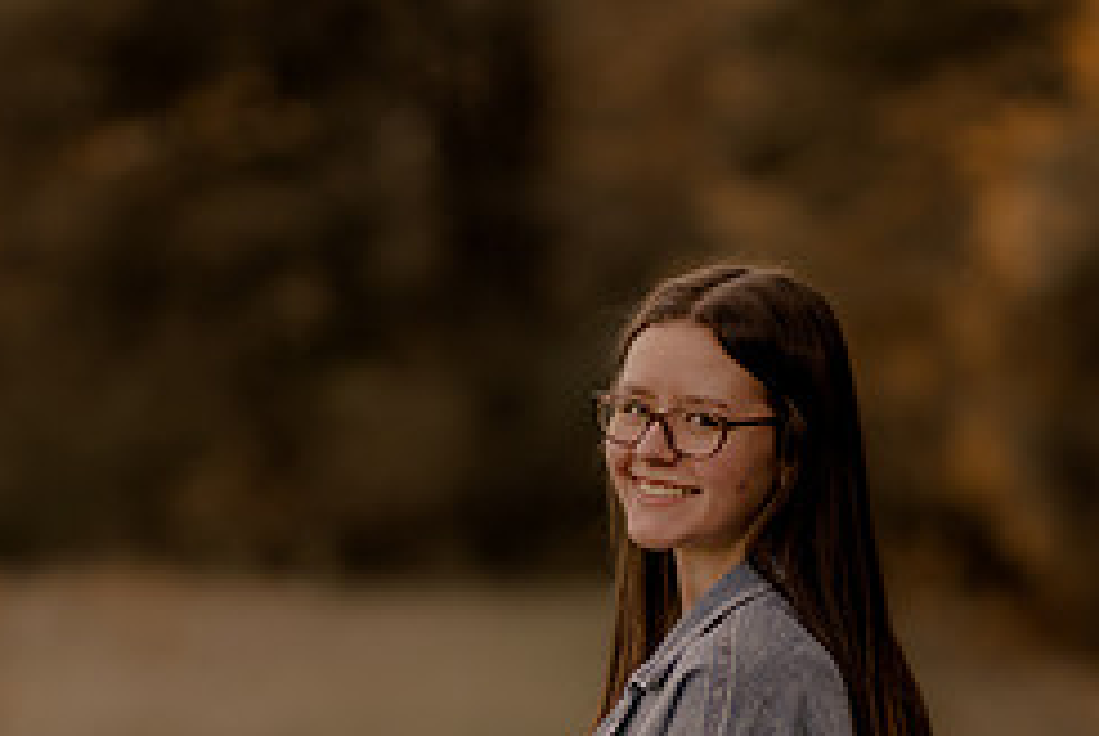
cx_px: 641
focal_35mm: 201
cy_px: 797
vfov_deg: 6.8
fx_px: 6143
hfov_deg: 10.2
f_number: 1.4
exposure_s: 1/2500
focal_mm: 85
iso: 200
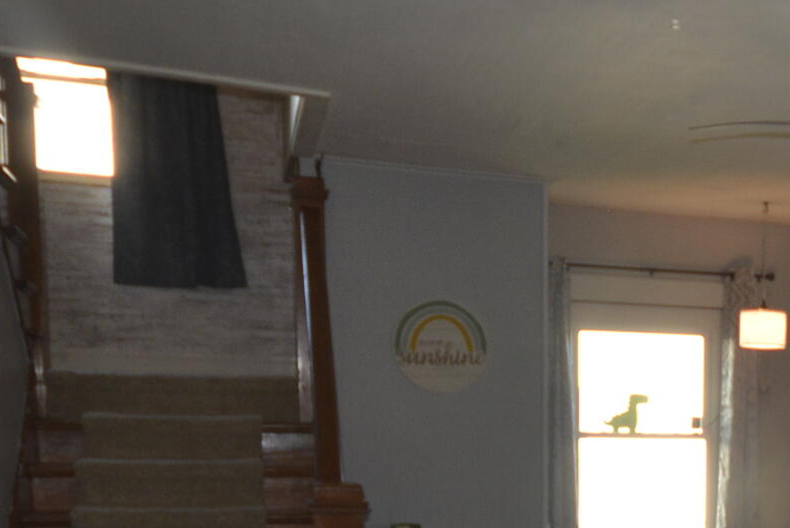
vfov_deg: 22.6
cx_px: 847
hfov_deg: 31.5
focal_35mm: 57
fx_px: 1252
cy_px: 569
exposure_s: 1/80
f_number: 4
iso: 400
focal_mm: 10
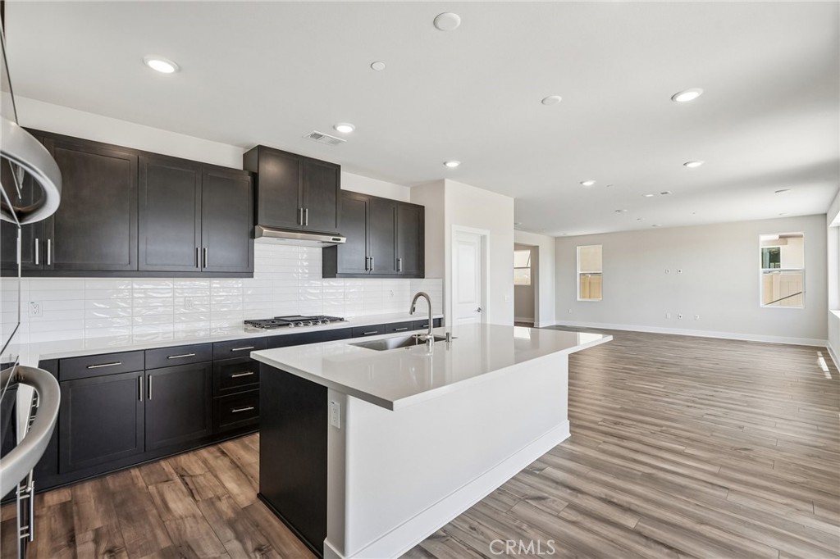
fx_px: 373
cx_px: 420
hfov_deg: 96.8
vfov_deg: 73.7
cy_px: 280
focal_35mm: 16
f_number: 8
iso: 400
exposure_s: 1/30
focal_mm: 16
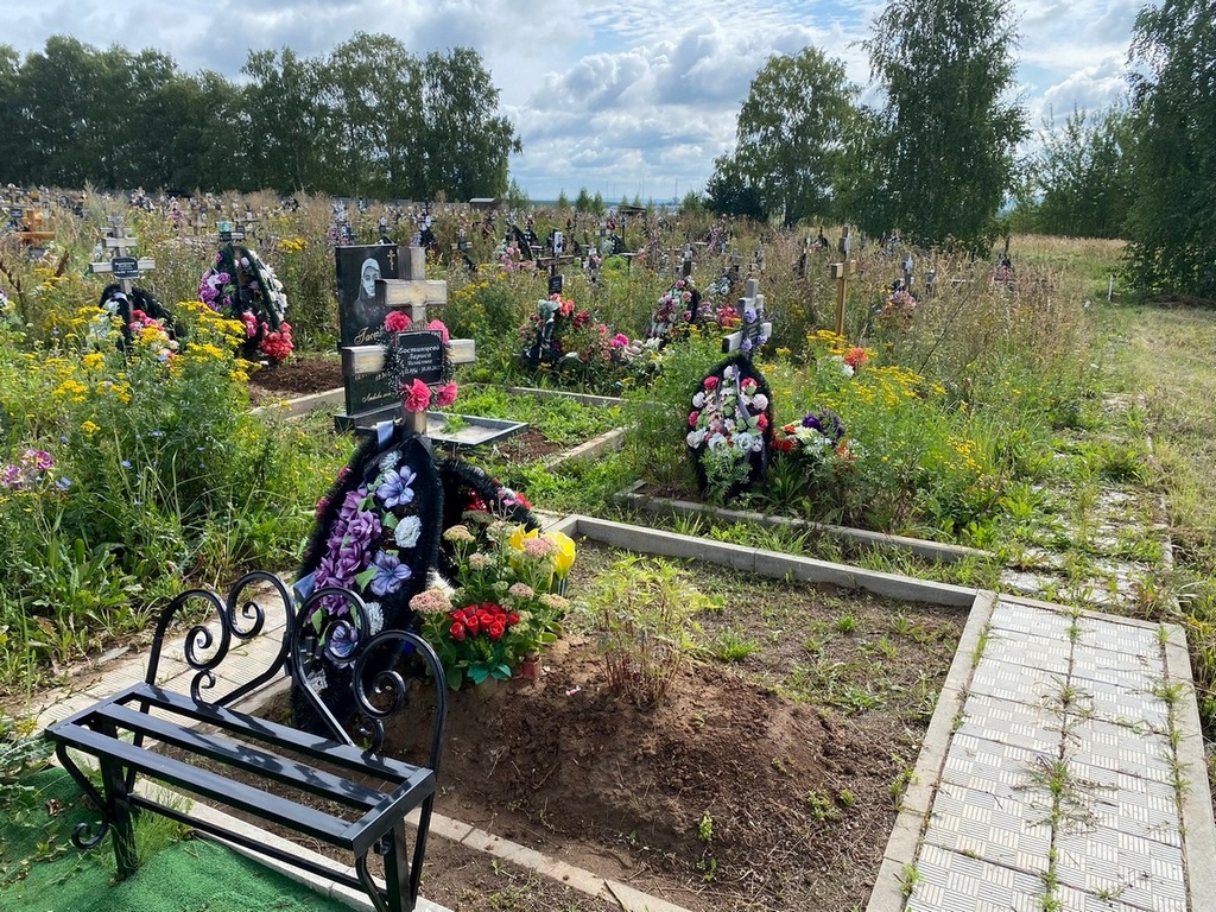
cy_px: 456
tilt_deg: -16.7
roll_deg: +1.1
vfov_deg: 53.1
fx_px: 913
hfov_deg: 67.3
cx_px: 608
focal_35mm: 26
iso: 32
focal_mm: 4.25
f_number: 1.8
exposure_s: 1/1395
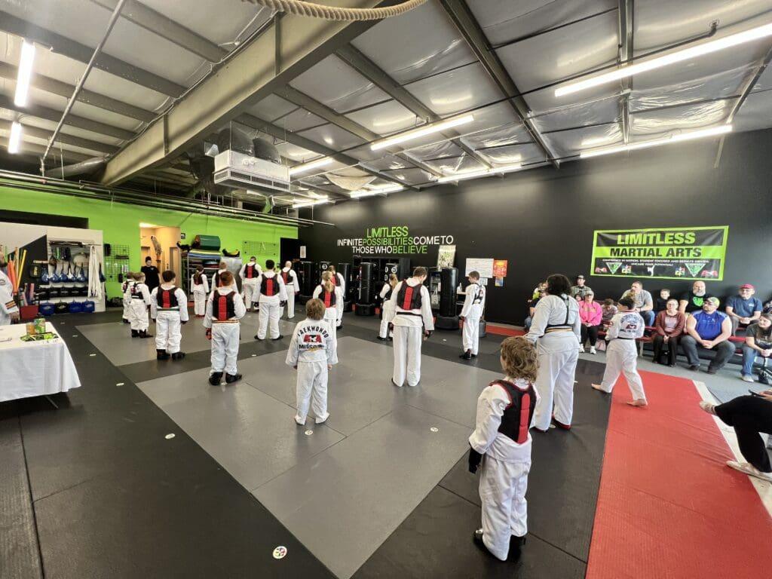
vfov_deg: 89.9
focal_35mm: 13
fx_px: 290
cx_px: 386
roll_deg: +1.2
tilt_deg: -3.6
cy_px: 290
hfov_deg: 106.2
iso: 125
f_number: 1.8
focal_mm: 1.57
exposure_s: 1/60
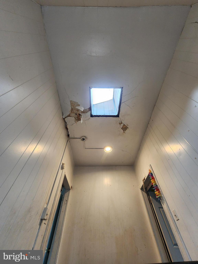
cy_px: 132
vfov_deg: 106.2
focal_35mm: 13
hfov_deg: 89.9
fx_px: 99
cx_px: 99
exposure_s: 1/60
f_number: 2.2
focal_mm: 2.2
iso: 160
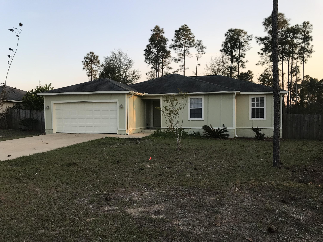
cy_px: 121
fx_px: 261
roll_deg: +0.3
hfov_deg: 63.4
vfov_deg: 49.7
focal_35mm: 28
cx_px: 162
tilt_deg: +0.3
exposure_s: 1/411
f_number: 1.8
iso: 20
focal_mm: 3.99
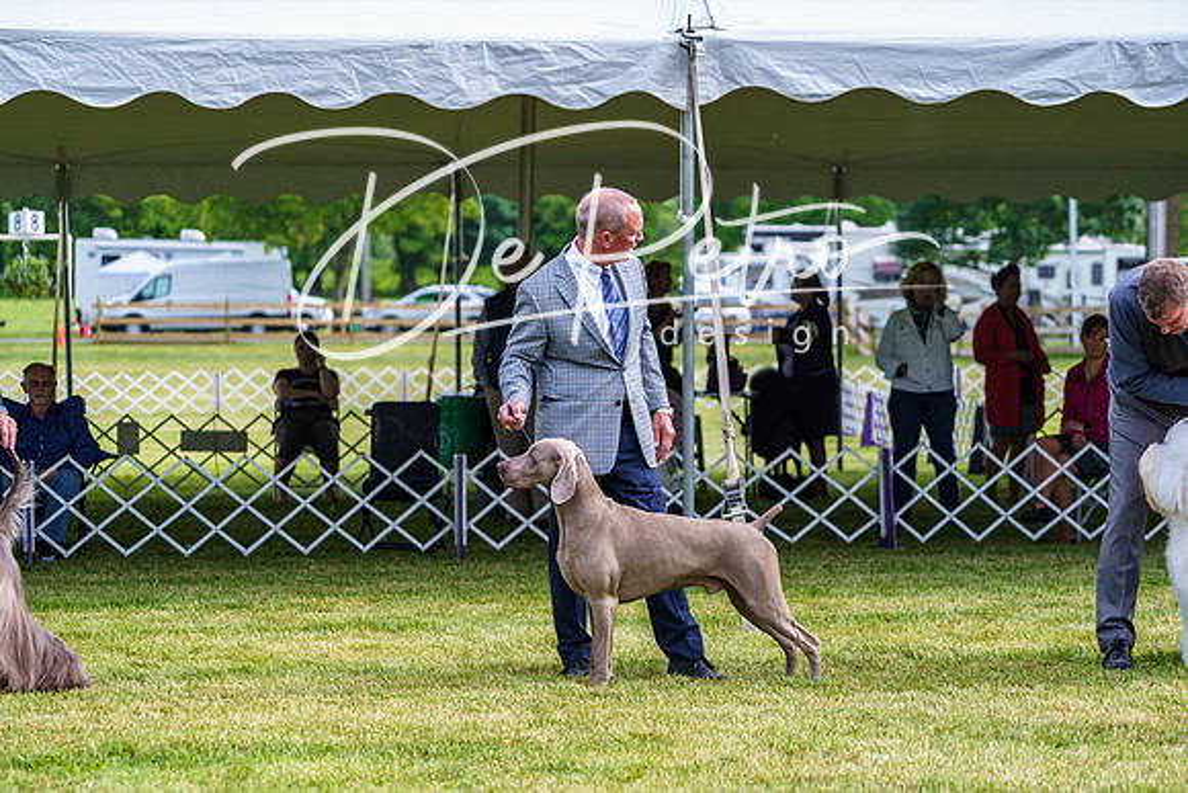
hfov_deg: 19.6
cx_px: 594
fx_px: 3433
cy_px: 396
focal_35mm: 104
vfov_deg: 13.2
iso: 250
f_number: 4
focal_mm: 104
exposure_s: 1/500
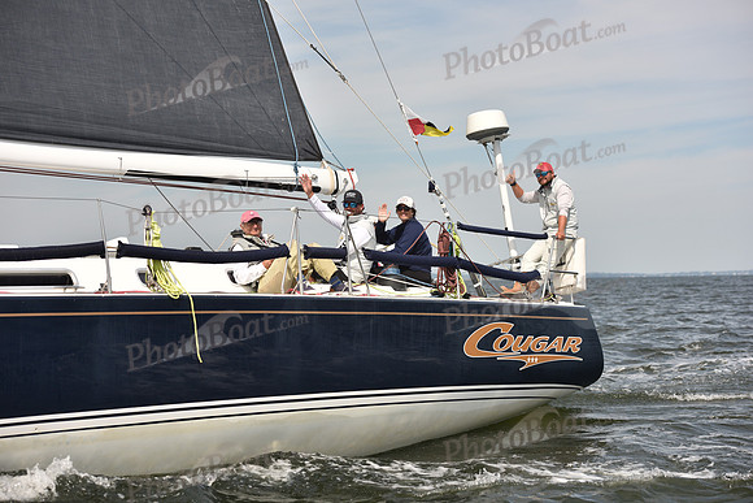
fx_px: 1778
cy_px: 252
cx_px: 376
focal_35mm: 85
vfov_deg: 16.1
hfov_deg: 23.9
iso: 250
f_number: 5
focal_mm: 85
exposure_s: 1/800
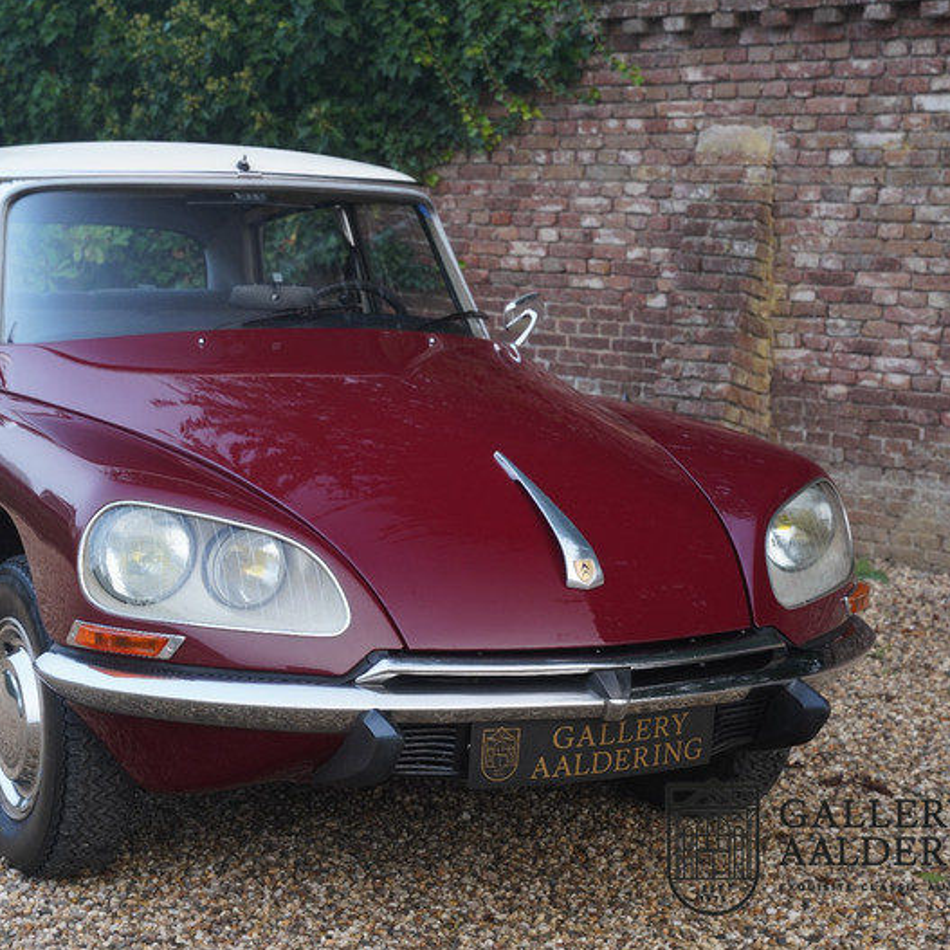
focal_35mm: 72
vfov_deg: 24.1
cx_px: 361
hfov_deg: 24.0
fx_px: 2225
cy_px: 475
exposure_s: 1/60
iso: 500
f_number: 5.6
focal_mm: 55.5
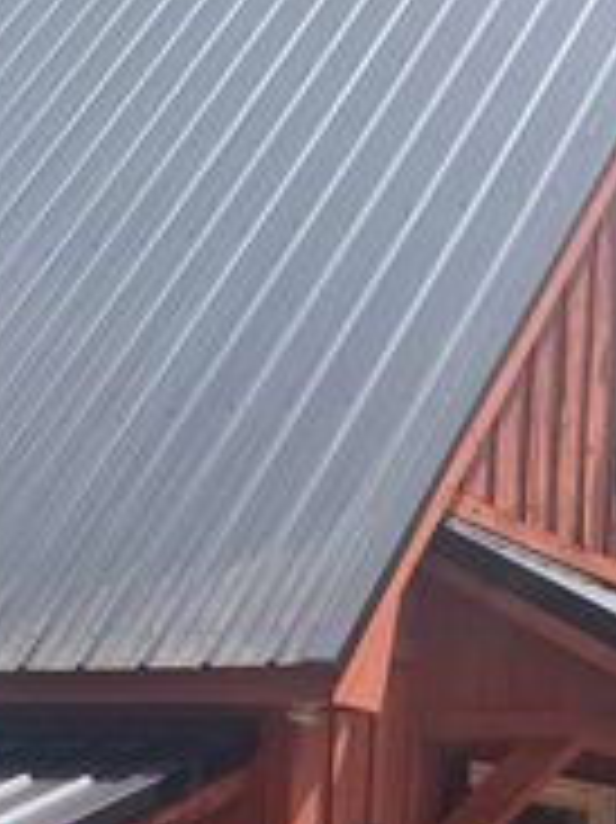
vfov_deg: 18.3
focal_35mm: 95
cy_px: 1241
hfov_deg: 15.5
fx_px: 2257
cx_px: 265
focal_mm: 4.25
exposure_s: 1/1100
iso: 25
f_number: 1.8
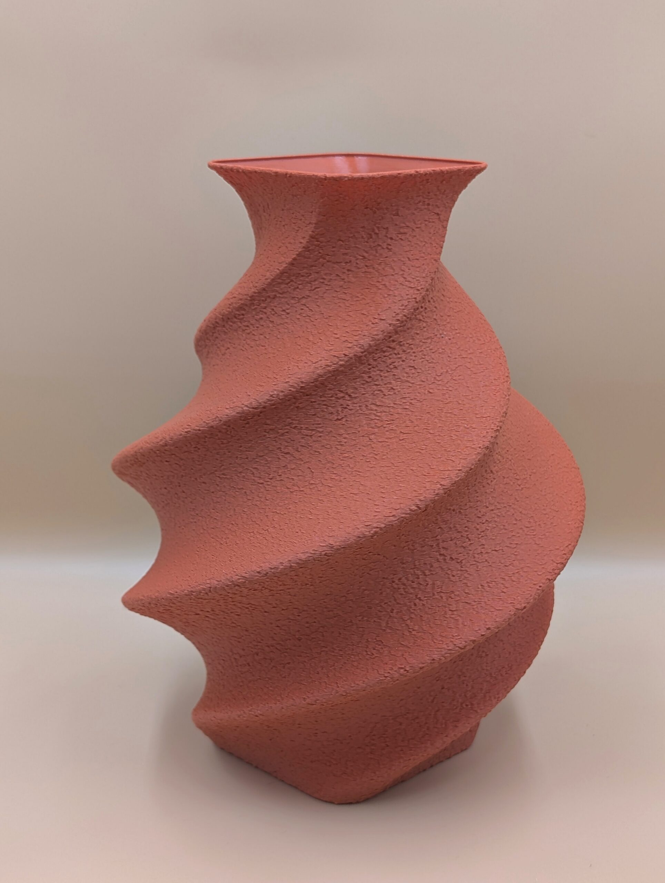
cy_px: 442
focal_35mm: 49
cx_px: 332
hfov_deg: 29.8
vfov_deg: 38.9
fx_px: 1252
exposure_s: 1/23.8
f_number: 1.68
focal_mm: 6.9
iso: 26
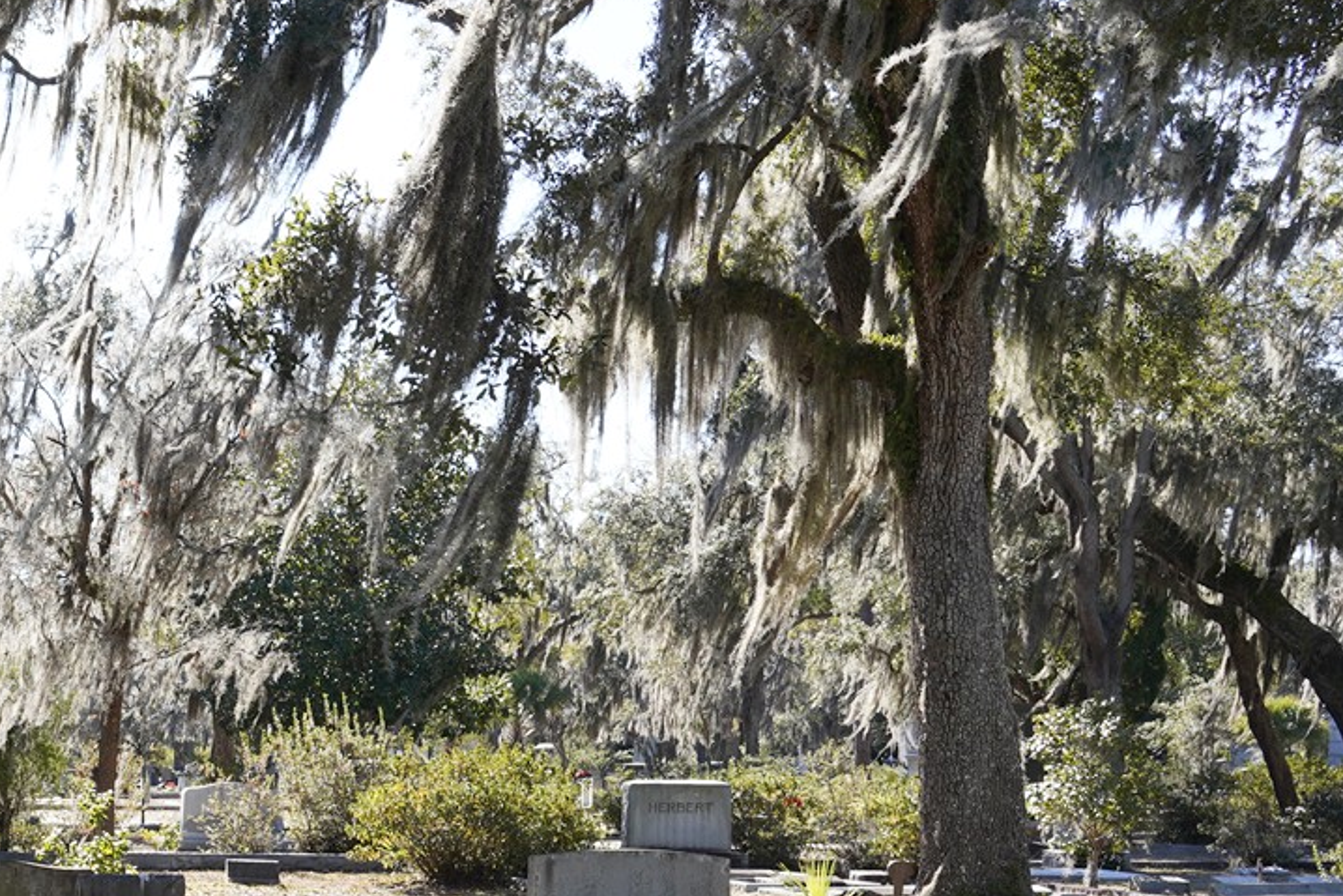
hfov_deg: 24.0
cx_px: -195
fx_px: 2910
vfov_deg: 17.3
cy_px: 801
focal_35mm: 78
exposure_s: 1/100
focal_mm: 28
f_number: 10
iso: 200
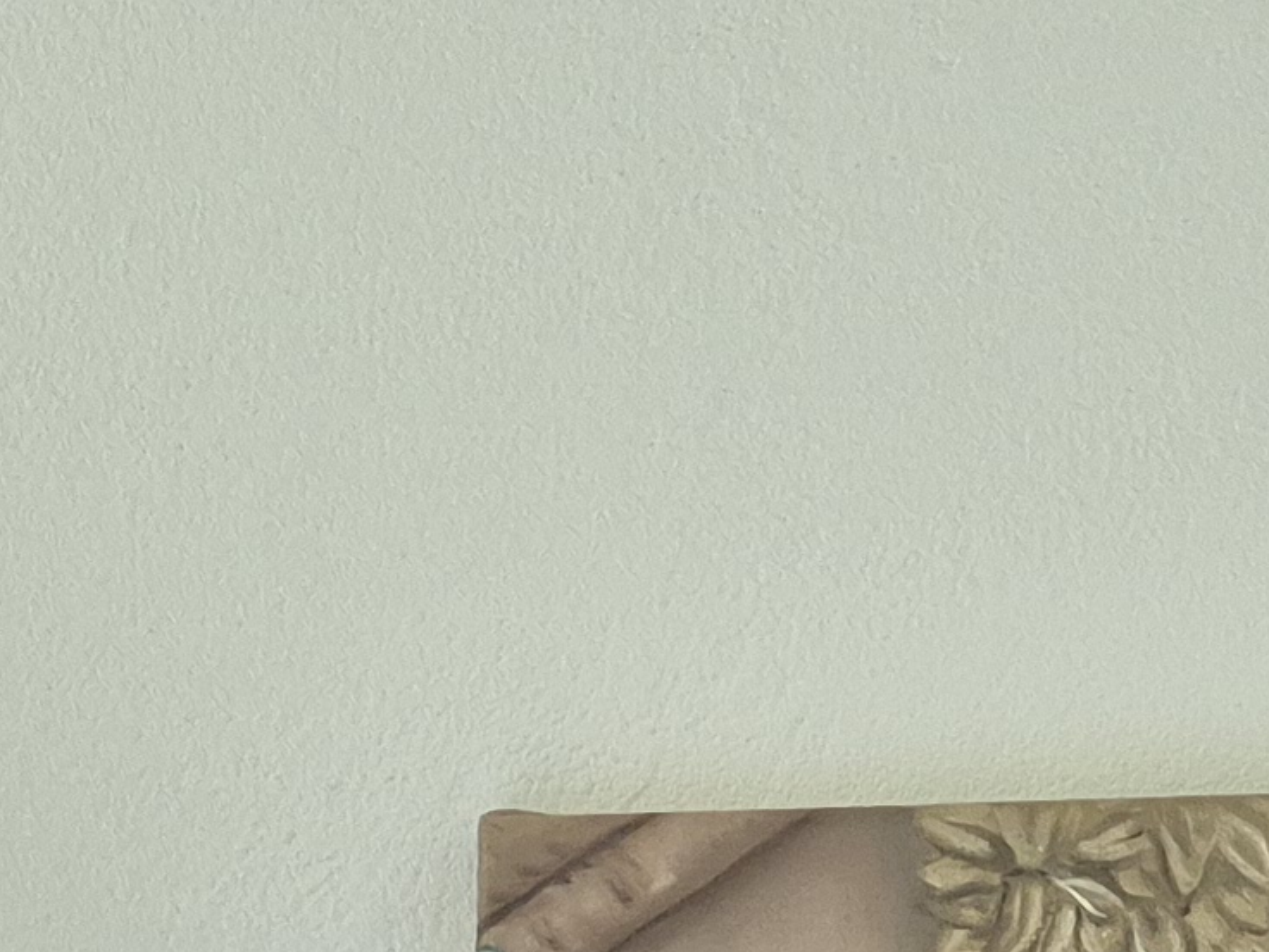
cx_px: -1033
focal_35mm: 125
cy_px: 1256
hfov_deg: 14.0
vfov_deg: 11.5
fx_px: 4582
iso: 200
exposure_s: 1/180
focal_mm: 5.4
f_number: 1.8
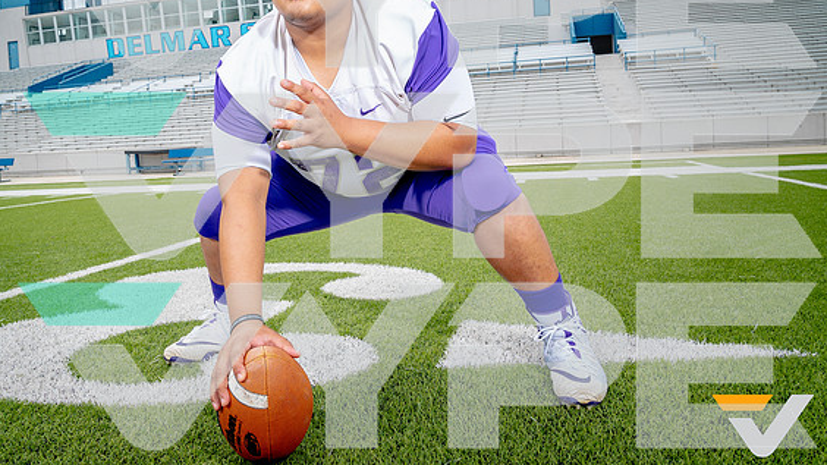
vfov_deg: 38.7
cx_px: 355
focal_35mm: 30
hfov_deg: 64.0
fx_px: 658
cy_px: 184
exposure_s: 1/125
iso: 100
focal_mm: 24
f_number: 8
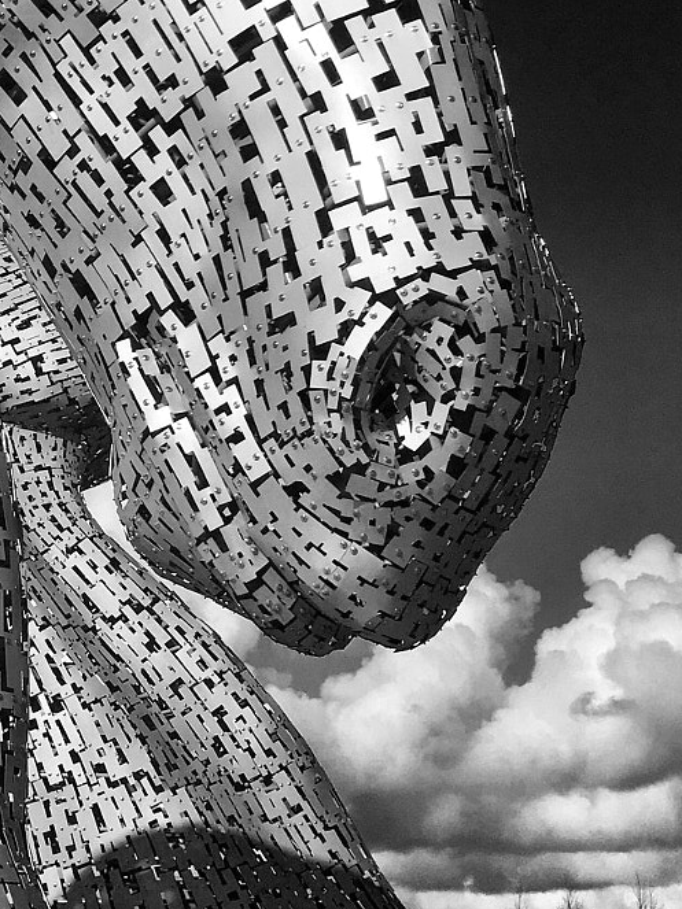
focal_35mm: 70
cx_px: -128
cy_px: 171
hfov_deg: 19.8
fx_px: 1839
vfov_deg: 27.2
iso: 25
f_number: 2.2
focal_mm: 4.15
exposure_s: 1/8547
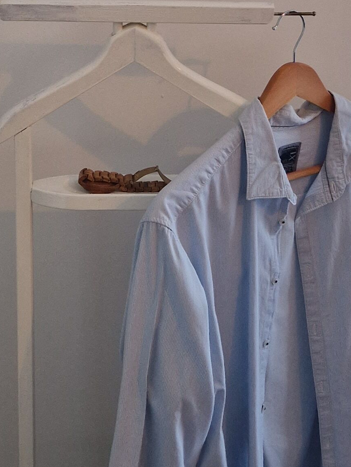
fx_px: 1081
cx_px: 107
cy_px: -28
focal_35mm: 80
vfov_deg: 23.2
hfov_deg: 18.4
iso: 250
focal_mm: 5.4
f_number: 1.8
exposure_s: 1/100
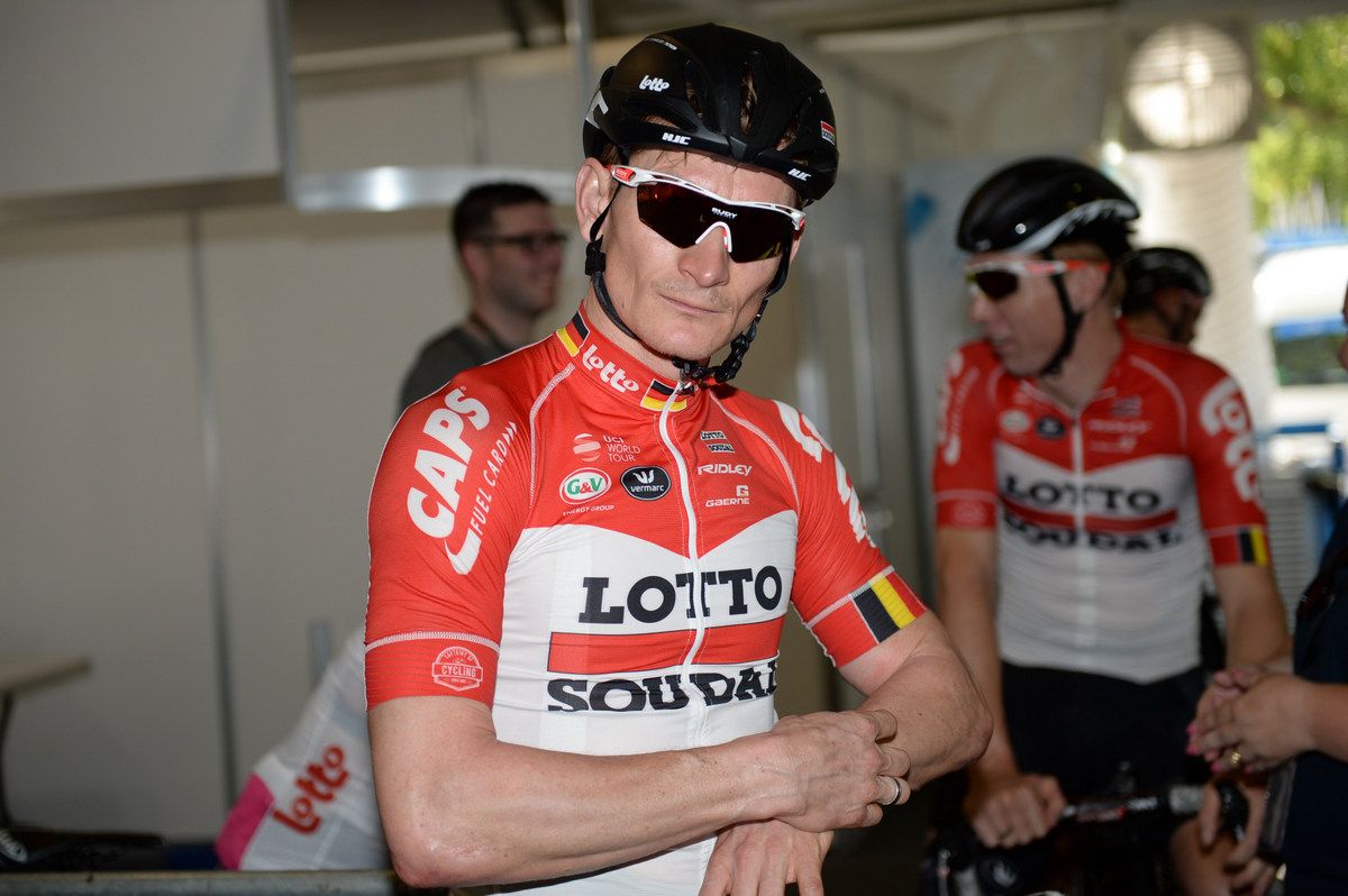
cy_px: 448
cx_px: 674
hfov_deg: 32.4
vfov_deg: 21.9
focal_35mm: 62
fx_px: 2320
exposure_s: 1/250
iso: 200
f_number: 2.8
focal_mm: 62
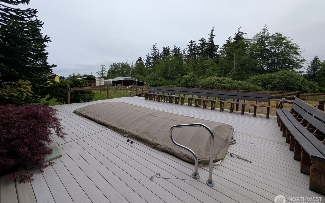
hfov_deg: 109.4
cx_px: 162
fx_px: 115
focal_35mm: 13
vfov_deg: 82.1
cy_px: 84
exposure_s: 1/1361
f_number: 1.7
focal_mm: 2.02
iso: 55
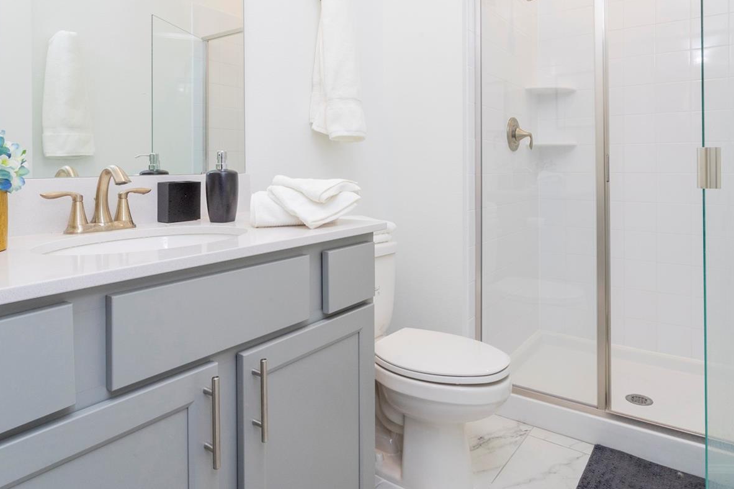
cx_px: 383
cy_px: 169
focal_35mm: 23
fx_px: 469
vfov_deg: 54.1
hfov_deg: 76.1
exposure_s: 1/15
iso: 1000
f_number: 18
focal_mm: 17
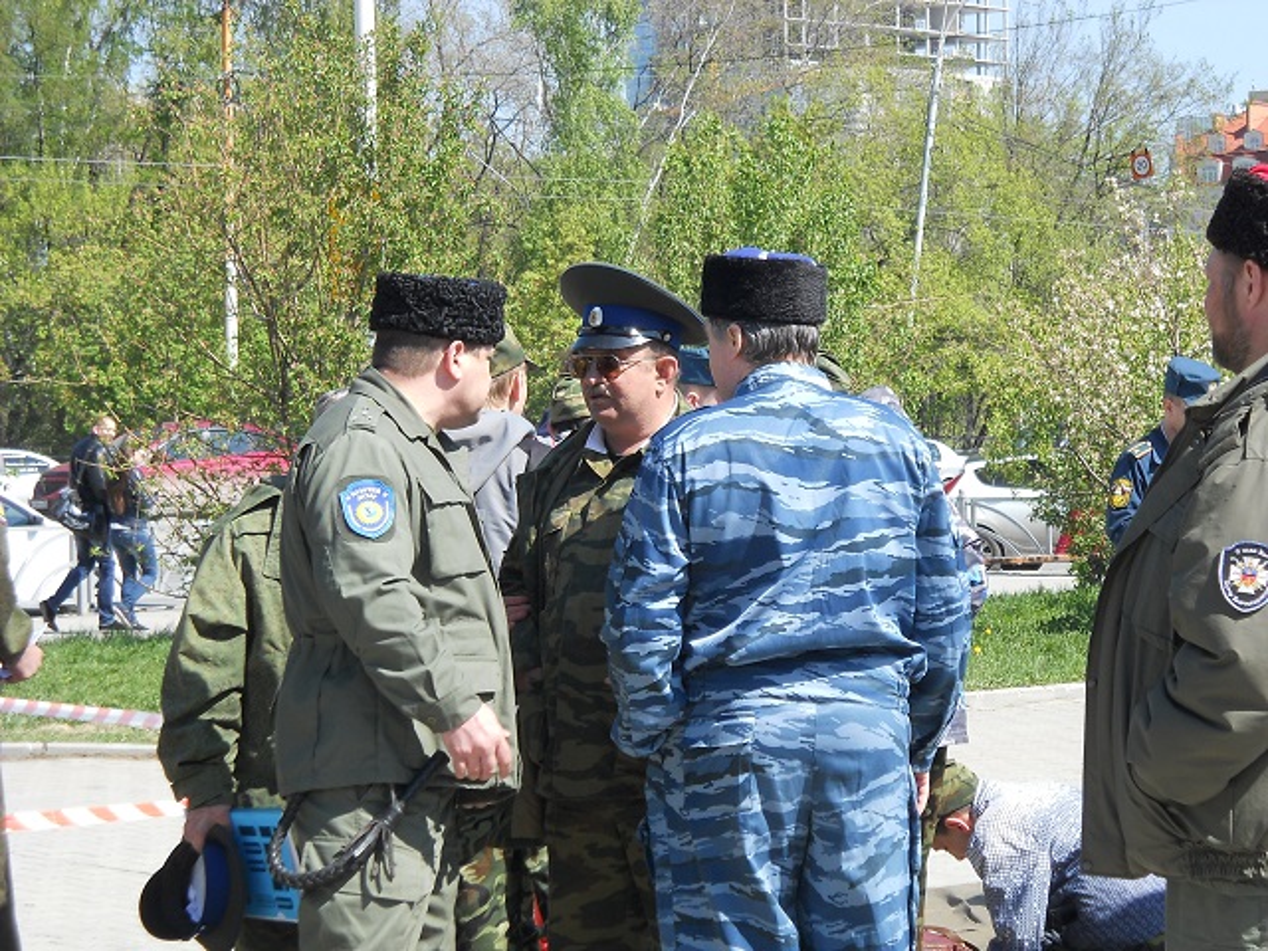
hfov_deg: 18.5
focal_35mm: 106
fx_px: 3883
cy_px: 476
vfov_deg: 14.0
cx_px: 634
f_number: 5.3
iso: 80
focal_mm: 17.48
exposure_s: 1/200
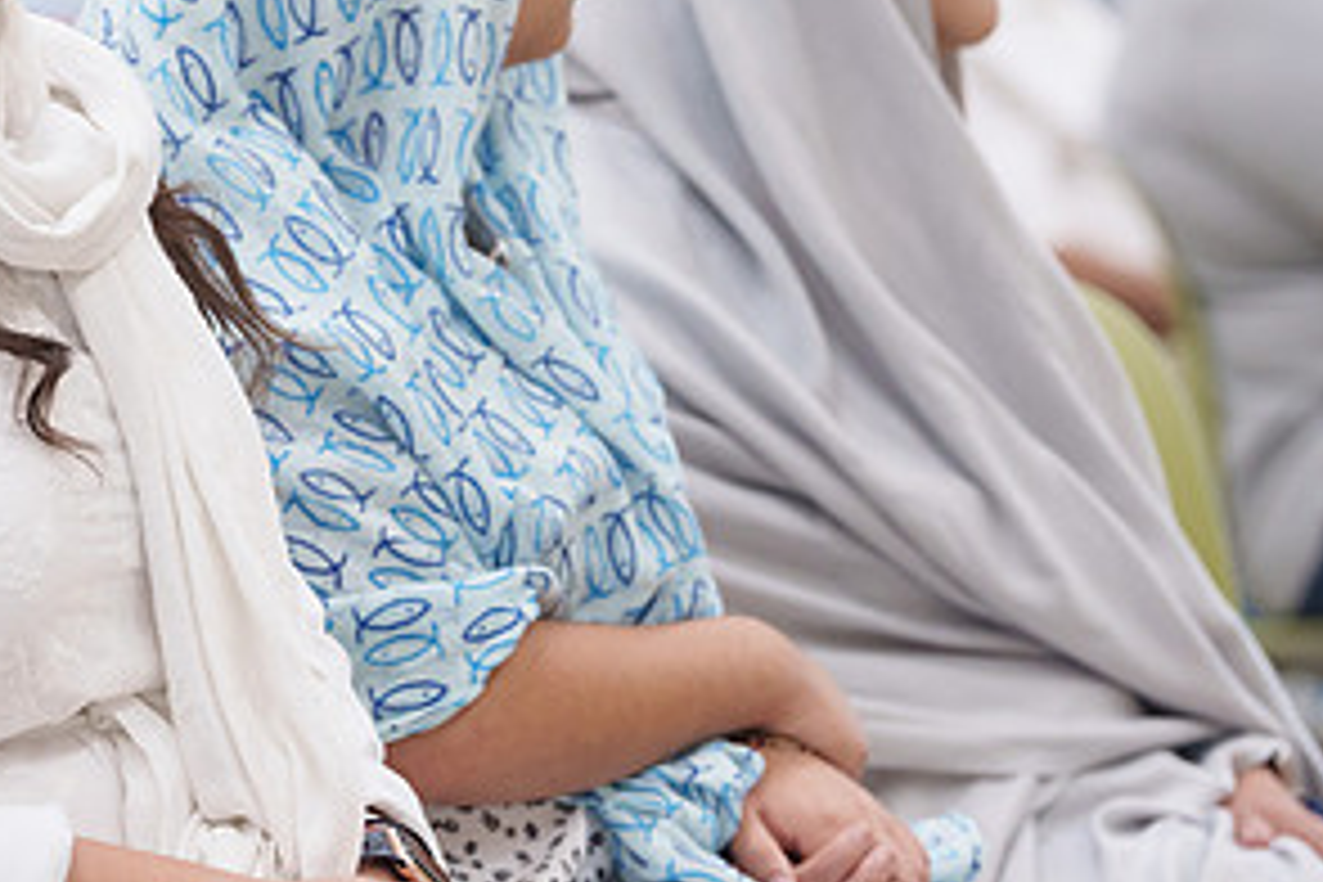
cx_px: 126
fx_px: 10730
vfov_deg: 4.7
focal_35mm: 292
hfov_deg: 7.0
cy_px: 173
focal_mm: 148
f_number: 4.5
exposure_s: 1/80
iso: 1600
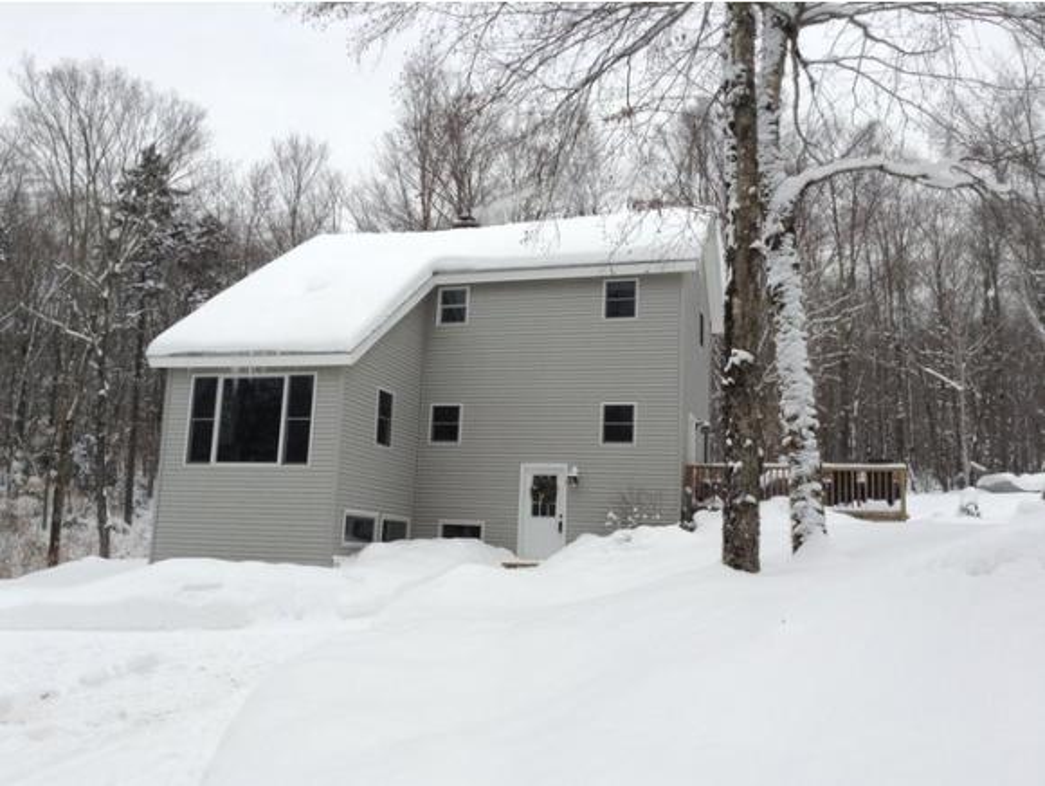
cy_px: 393
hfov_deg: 55.3
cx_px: 522
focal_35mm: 33
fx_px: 997
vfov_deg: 43.0
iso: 32
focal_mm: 3.3
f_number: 2.4
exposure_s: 1/120
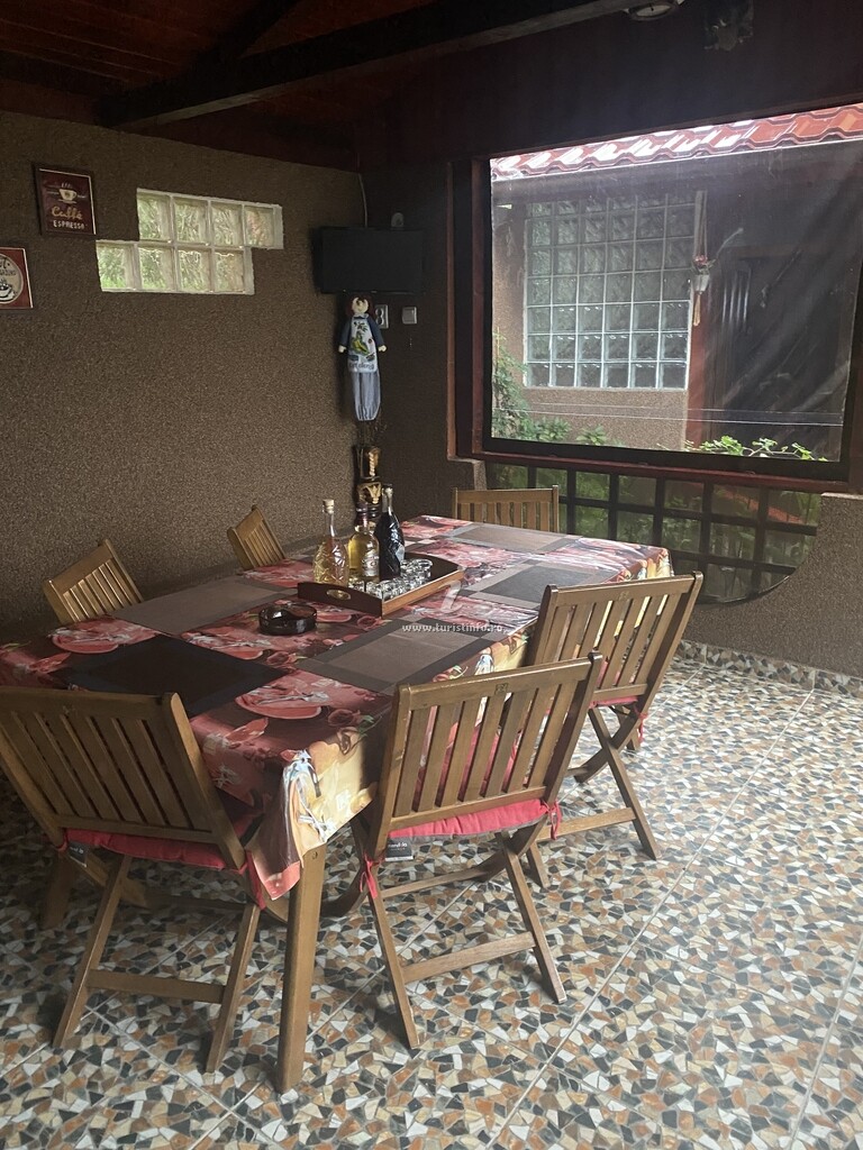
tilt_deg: -15.6
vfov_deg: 67.3
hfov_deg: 53.1
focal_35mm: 26
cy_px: 575
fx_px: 864
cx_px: 432
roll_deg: +1.3
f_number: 1.8
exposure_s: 1/30
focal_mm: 4.25
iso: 800
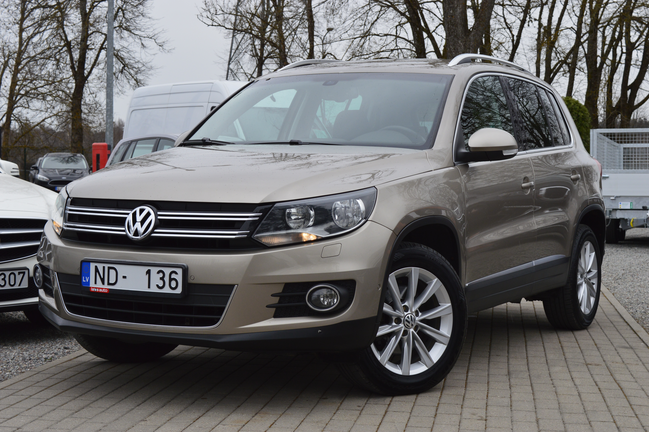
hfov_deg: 33.4
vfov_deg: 22.6
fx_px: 1081
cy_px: 216
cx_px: 324
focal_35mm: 60
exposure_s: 1/200
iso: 400
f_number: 10
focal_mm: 40
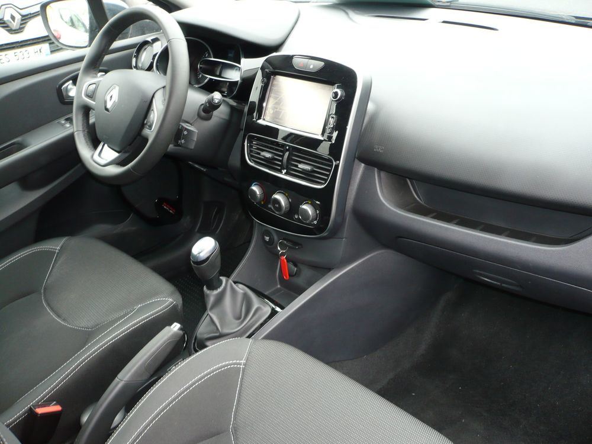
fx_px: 599
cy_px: 222
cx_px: 296
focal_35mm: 35
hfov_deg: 52.6
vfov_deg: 40.7
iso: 125
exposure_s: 1/30
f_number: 2.8
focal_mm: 5.8
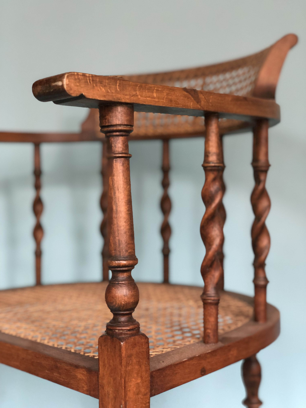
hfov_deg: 28.0
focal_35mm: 52
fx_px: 613
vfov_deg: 36.8
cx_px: 153
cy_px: 204
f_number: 2.4
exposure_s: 1/13
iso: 160
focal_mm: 6
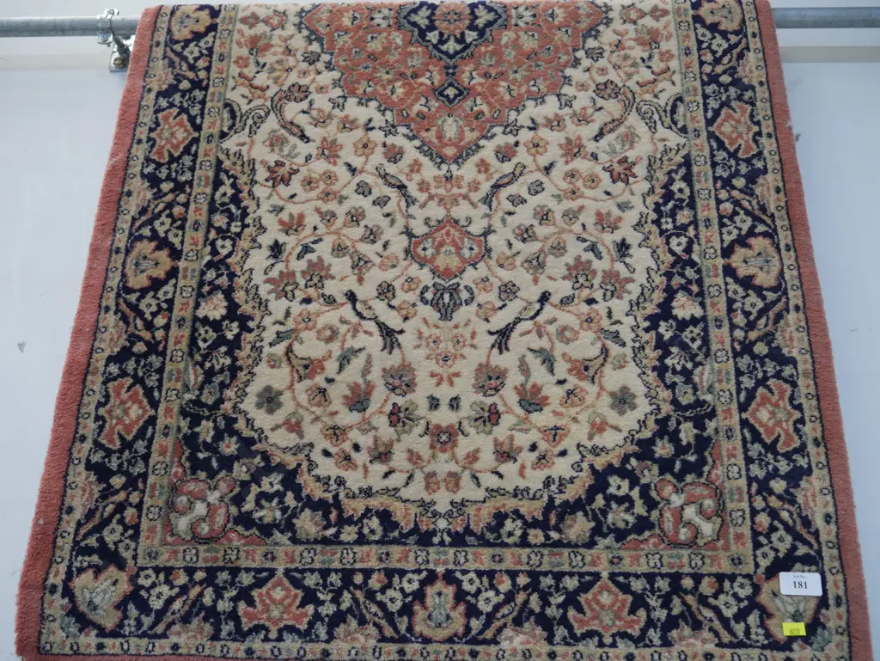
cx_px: 440
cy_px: 330
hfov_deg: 56.8
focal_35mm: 32
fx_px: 814
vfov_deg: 44.2
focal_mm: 16
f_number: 3.6
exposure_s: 1/60
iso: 800
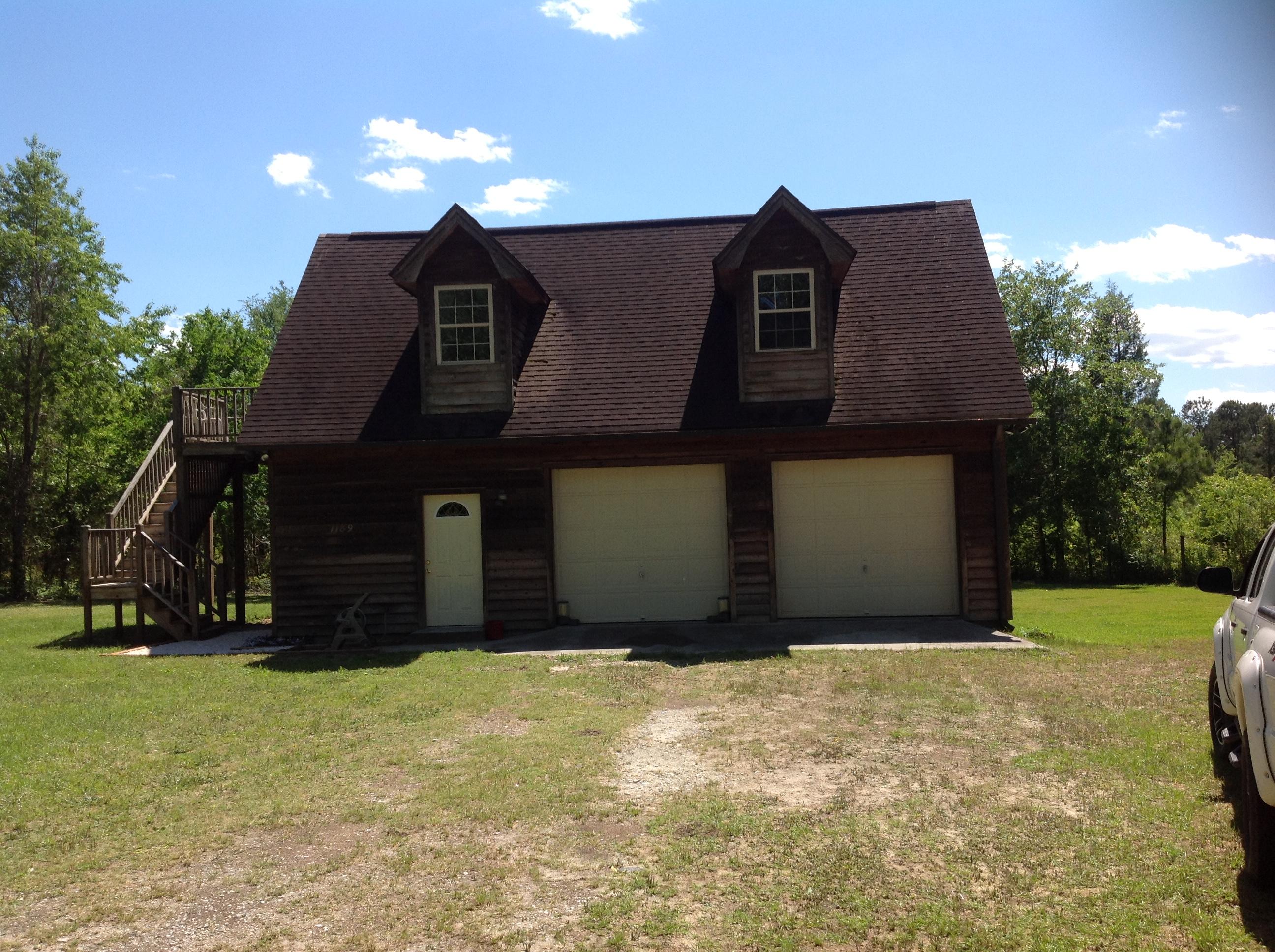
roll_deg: -1.0
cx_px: 638
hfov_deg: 52.7
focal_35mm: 35
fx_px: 1287
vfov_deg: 40.6
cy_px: 476
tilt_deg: +1.8
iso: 50
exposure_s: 1/1259
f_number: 2.4
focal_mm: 4.28
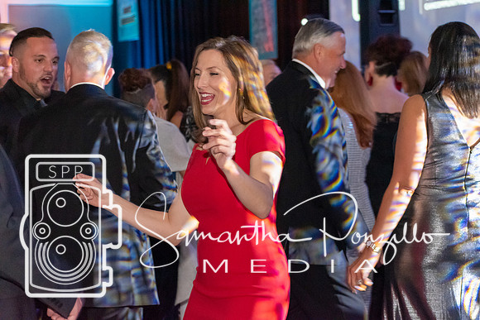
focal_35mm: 105
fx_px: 1400
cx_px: 240
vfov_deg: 13.0
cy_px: 160
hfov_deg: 19.5
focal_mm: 70
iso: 6400
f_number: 4.5
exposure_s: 1/60
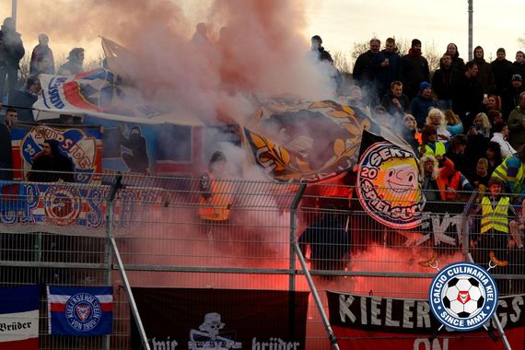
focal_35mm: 105
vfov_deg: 13.0
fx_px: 1531
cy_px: 175
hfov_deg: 19.5
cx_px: 262
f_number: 10
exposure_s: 1/500
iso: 500
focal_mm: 70
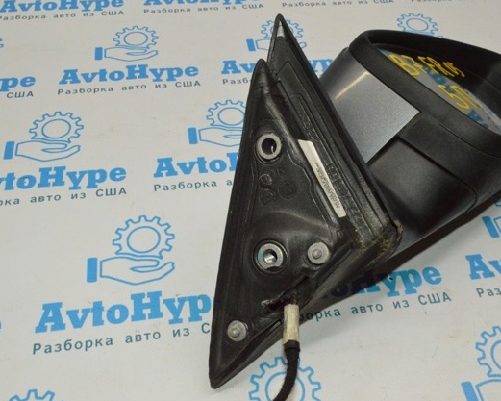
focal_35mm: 38
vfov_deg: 39.2
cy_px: 203
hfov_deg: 47.9
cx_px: 250
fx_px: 564
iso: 6400
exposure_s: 1/200
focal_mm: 22
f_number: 16
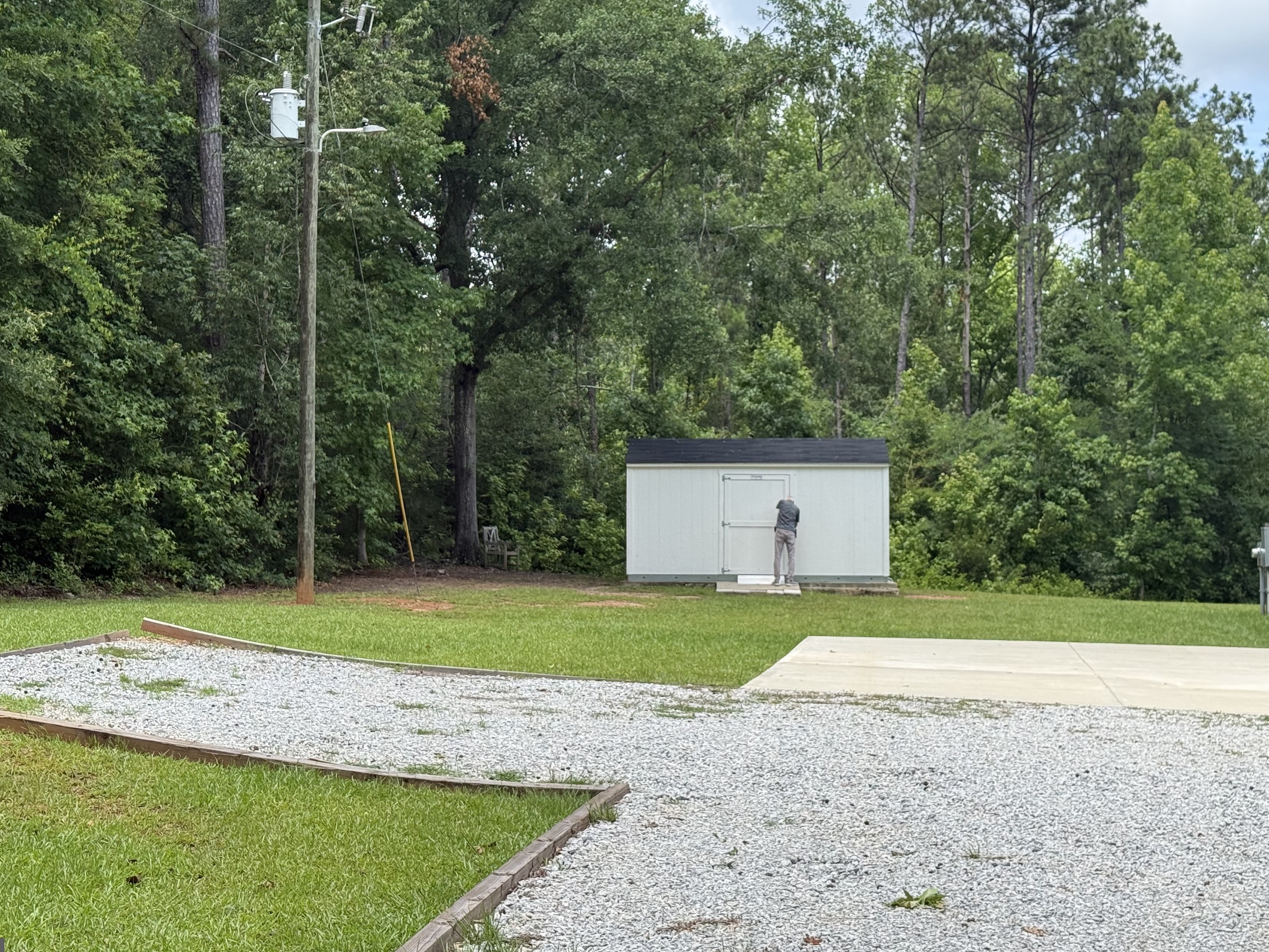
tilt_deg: +3.2
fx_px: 2089
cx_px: 589
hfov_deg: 33.8
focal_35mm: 57
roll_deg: -0.5
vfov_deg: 25.6
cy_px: 429
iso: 100
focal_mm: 6.76
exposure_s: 1/1715
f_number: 1.78
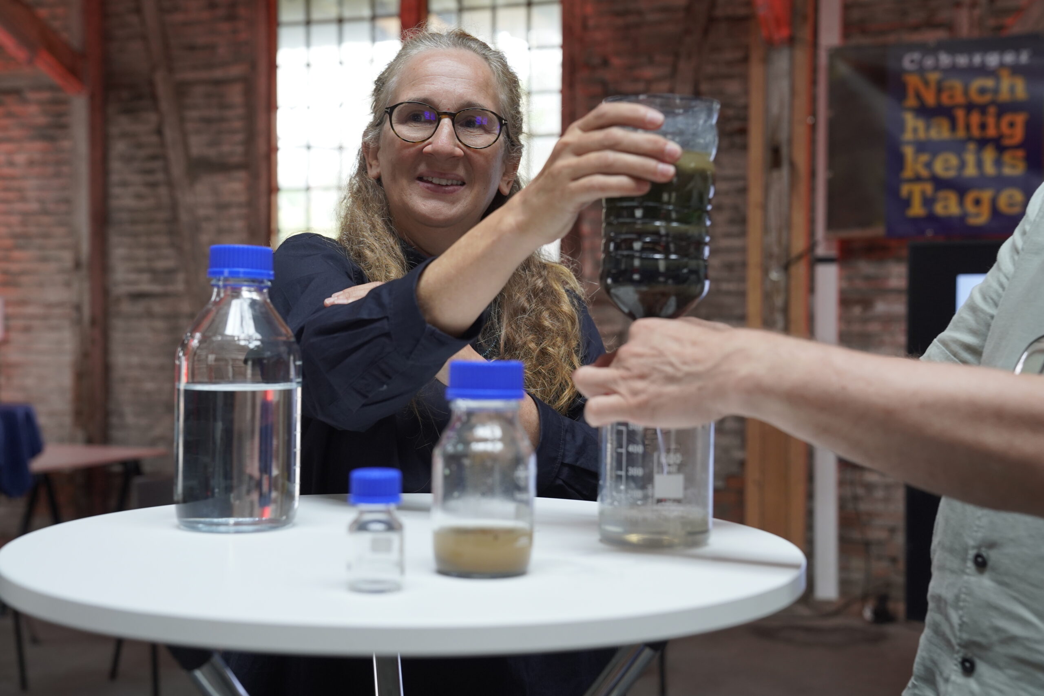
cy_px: 348
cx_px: 522
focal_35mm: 46
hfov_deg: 42.7
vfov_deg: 29.2
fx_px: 1334
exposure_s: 1/160
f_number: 4
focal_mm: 46
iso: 1000
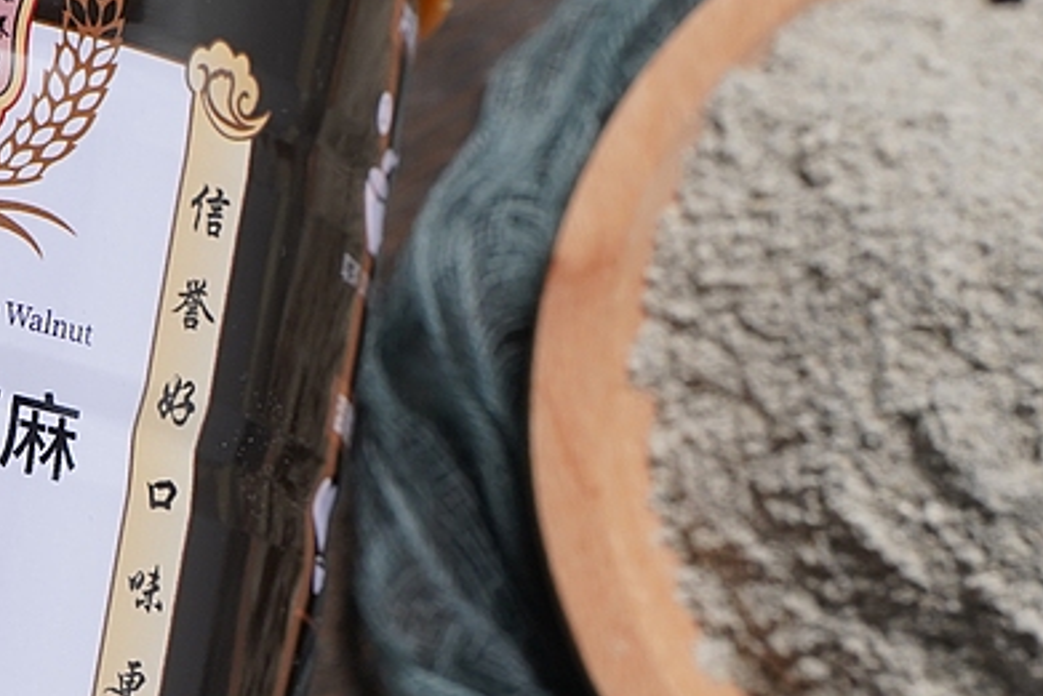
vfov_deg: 9.5
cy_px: 567
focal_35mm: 144
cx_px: -219
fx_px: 4173
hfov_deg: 13.8
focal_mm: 44
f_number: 8
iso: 500
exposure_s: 1/125
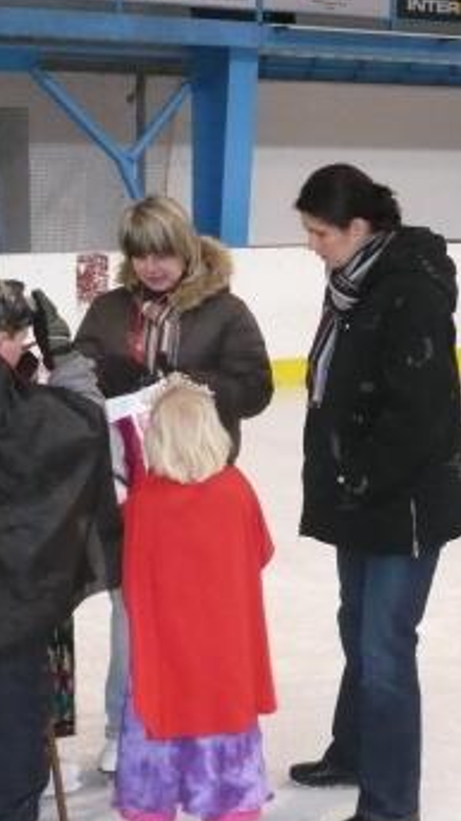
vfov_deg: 29.7
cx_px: 182
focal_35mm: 71
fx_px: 1546
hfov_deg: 16.9
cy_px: 465
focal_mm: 5.8
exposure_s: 1/30
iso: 500
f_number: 2.8
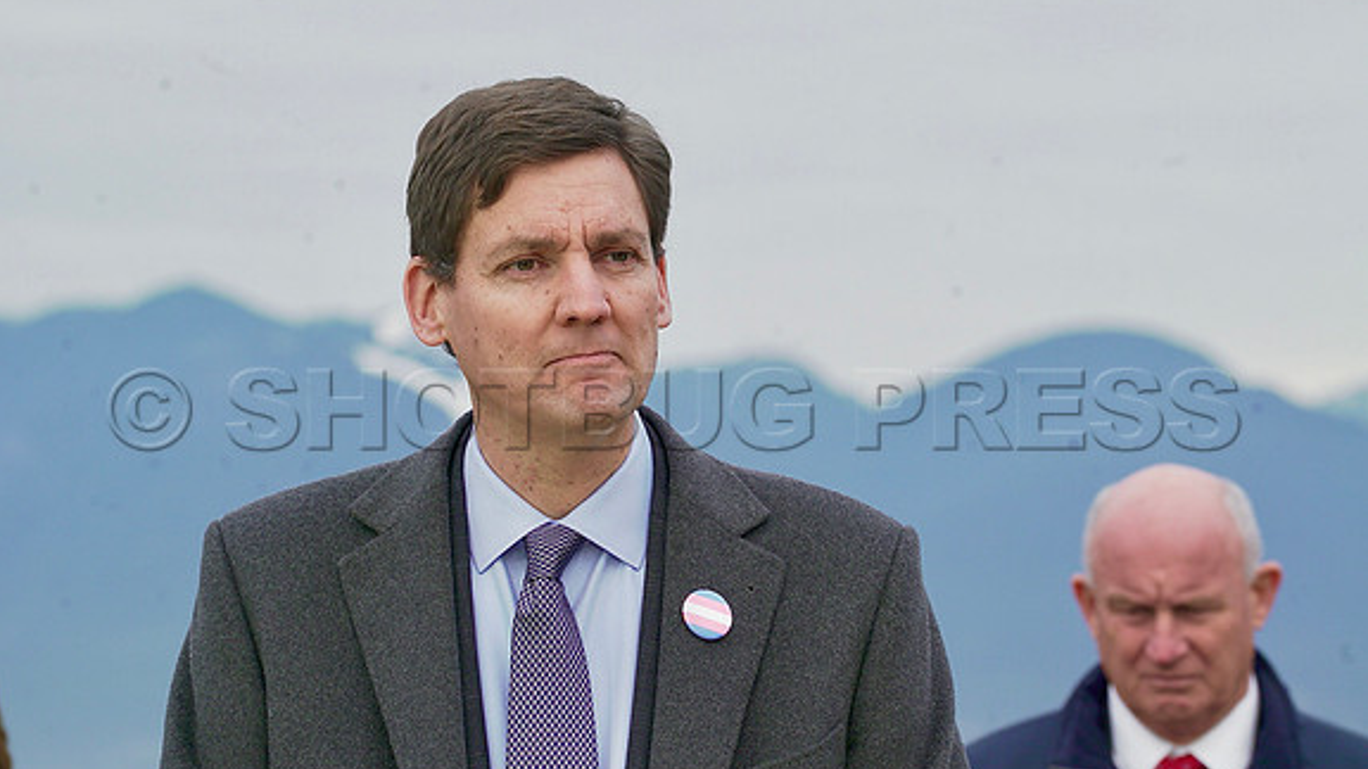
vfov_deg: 5.8
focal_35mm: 211
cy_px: 387
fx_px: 7654
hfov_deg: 10.2
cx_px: 684
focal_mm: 200
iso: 320
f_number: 10
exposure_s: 1/200
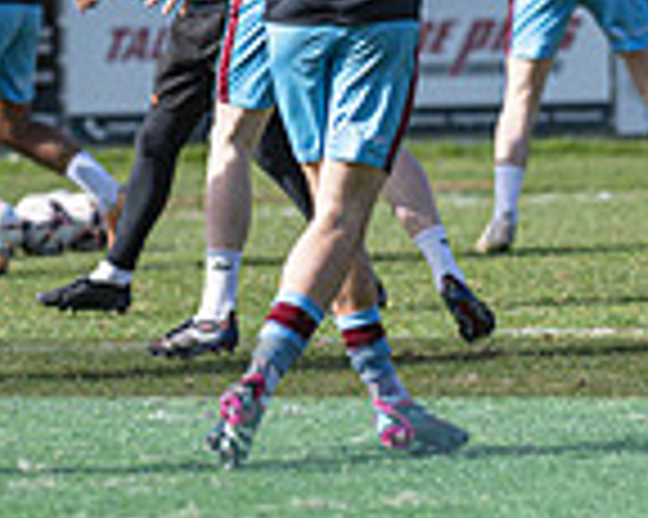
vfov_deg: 2.6
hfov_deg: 3.3
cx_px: 231
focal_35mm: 594
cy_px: 315
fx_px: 11384
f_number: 2.1
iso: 32
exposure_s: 1/1250
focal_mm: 135
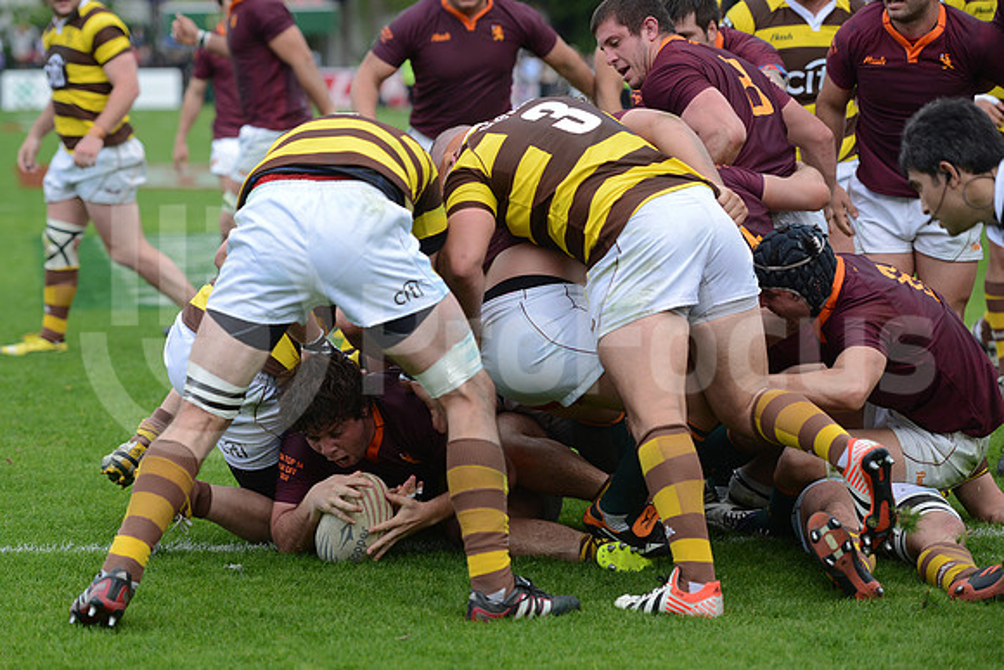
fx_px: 3347
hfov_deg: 17.1
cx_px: 502
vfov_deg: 11.4
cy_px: 335
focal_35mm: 120
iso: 320
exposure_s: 1/800
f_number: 2.8
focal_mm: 120
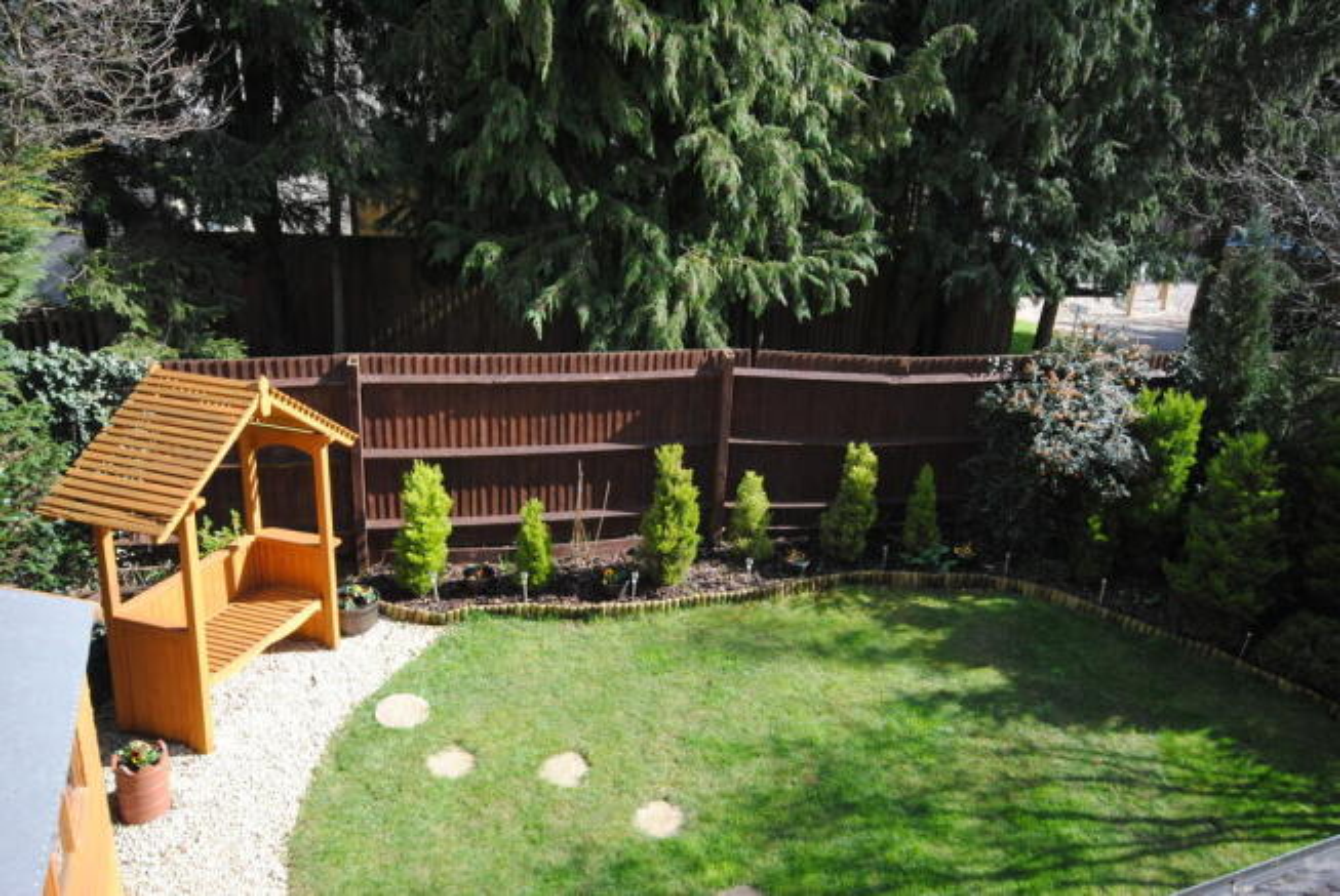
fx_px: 1006
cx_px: 670
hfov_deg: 67.3
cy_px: 448
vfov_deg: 48.0
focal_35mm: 27
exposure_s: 1/200
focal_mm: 18
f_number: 8
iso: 400
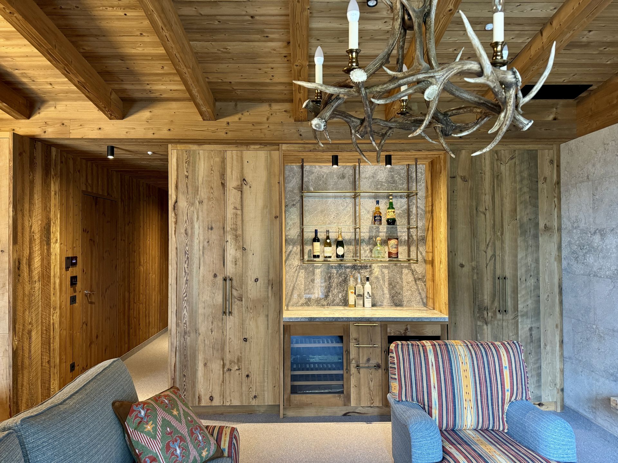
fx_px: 428
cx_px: 309
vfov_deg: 56.8
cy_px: 232
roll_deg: +0.3
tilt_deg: +1.1
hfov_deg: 71.6
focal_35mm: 24
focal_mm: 6.76
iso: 400
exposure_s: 1/50
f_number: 1.78
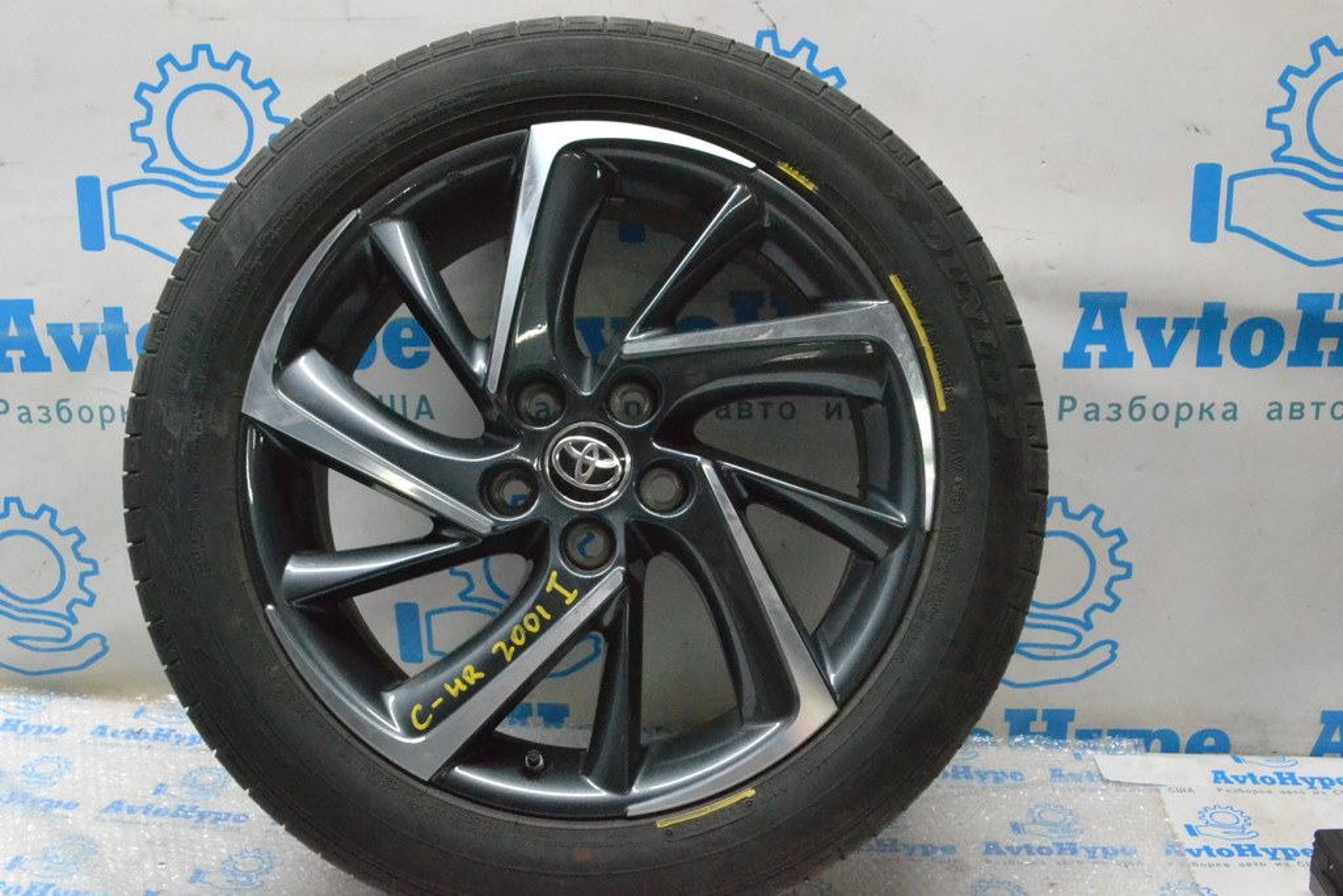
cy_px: 448
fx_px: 1343
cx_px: 672
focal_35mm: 36
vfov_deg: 36.9
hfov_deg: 53.1
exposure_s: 1/100
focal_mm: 24
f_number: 11
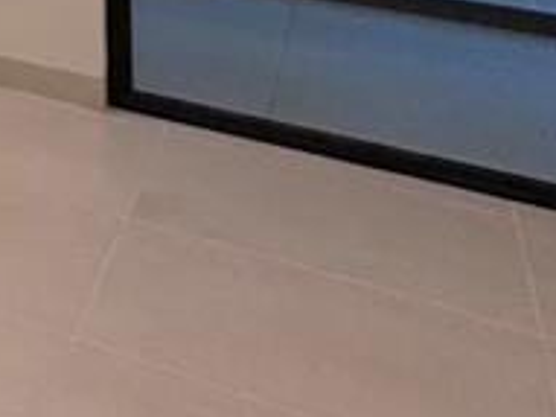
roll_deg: -0.2
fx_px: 1204
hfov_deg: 15.5
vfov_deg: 15.6
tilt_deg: +1.9
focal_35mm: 75
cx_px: -745
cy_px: -414
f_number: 2.2
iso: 160
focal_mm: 2.22
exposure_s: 1/60
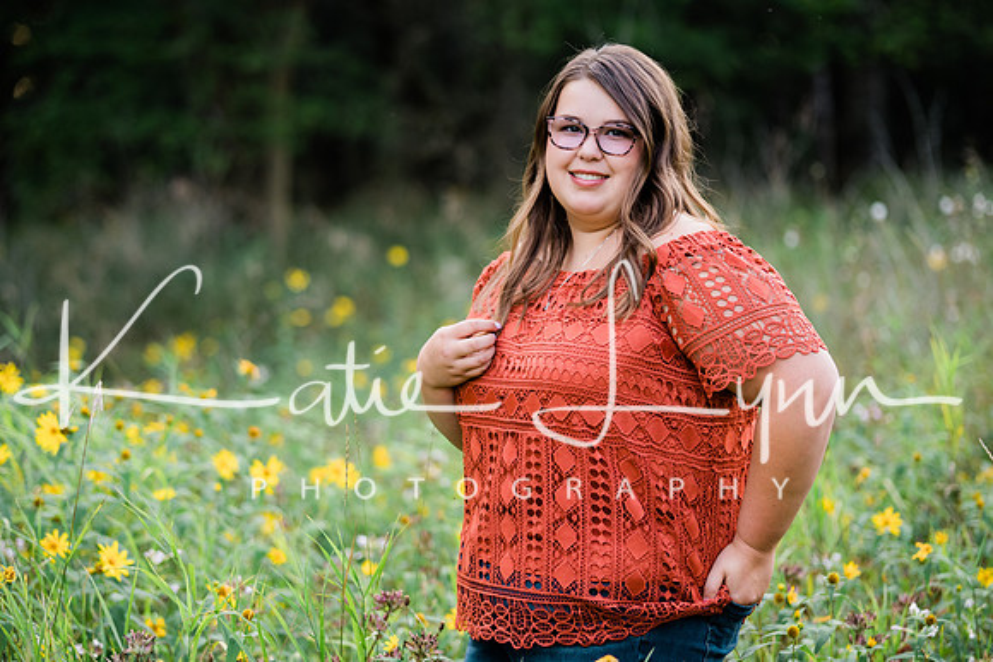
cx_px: 496
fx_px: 3348
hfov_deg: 16.9
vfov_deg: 11.3
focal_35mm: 121
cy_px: 331
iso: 320
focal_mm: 110
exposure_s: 1/250
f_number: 2.8
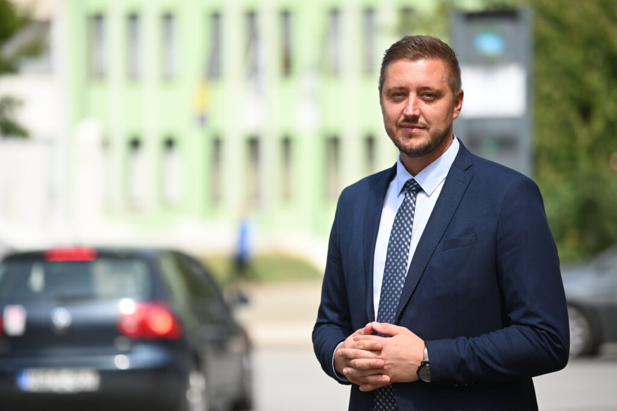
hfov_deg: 13.7
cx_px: 308
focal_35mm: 150
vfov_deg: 9.1
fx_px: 2570
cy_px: 206
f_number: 1.8
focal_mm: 100
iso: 160
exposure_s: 1/3200
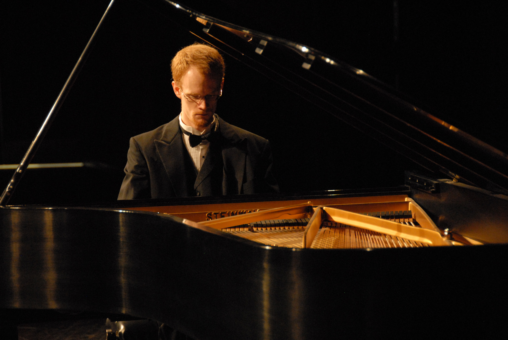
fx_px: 2373
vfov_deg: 8.2
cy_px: 170
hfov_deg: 12.2
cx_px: 254
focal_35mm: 168
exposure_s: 1/40
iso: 1600
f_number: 5.3
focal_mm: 112
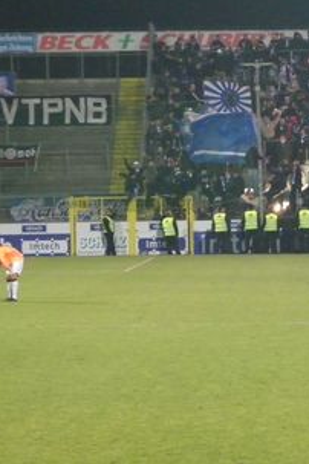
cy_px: 143
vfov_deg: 8.8
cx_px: 410
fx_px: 3000
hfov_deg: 5.9
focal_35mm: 233
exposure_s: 1/50
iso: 500
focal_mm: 21.3
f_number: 4.8
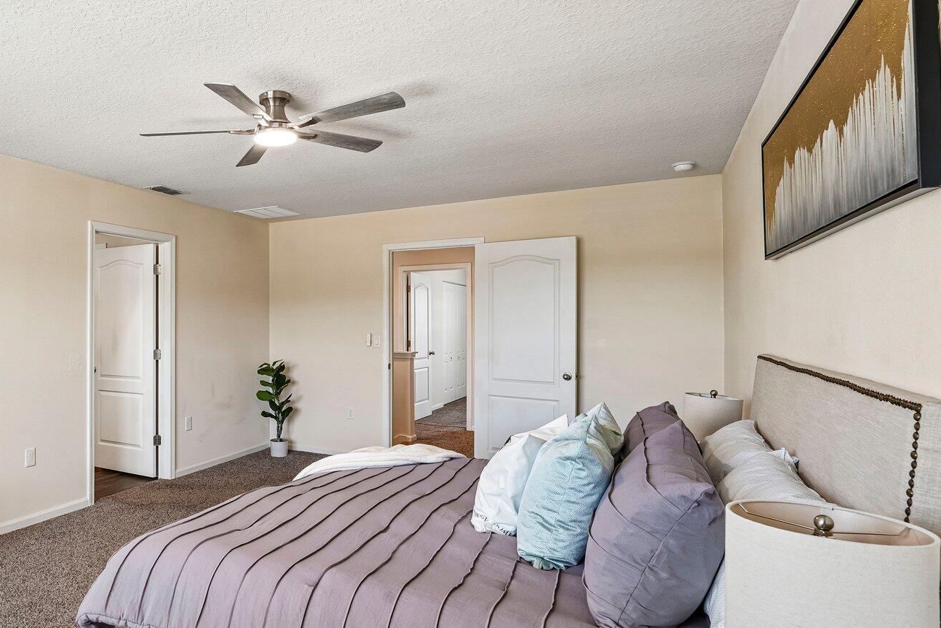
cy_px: 320
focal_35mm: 22
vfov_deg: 57.2
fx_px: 575
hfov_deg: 74.3
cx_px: 263
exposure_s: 1/4
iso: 100
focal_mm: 14
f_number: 10
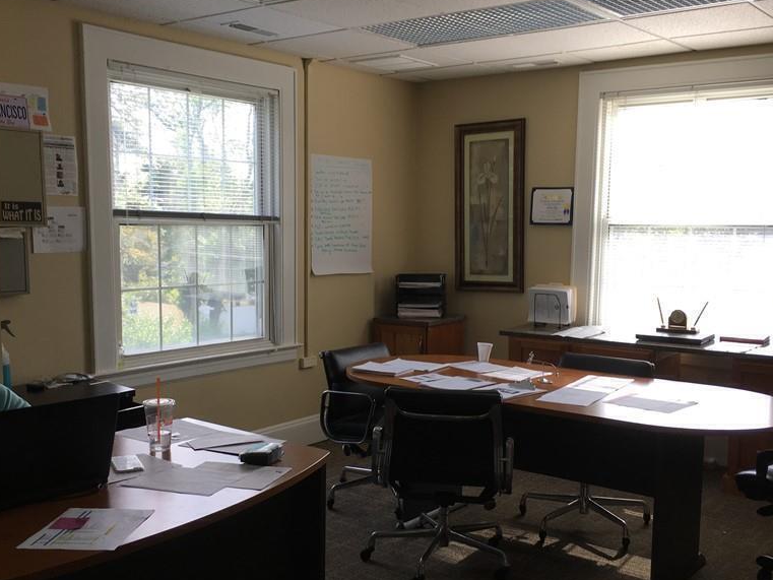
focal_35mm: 39
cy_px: 342
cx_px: 399
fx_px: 871
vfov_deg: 36.7
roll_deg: -0.6
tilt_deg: -8.0
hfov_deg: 47.8
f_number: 2.2
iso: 32
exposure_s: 1/120
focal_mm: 4.15
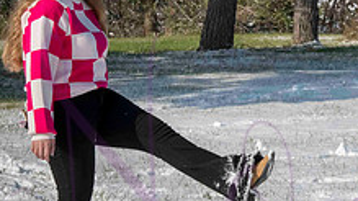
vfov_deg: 7.5
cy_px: 56
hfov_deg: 13.3
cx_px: 315
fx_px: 1528
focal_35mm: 161
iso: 800
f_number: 18
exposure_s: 1/800
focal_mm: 58
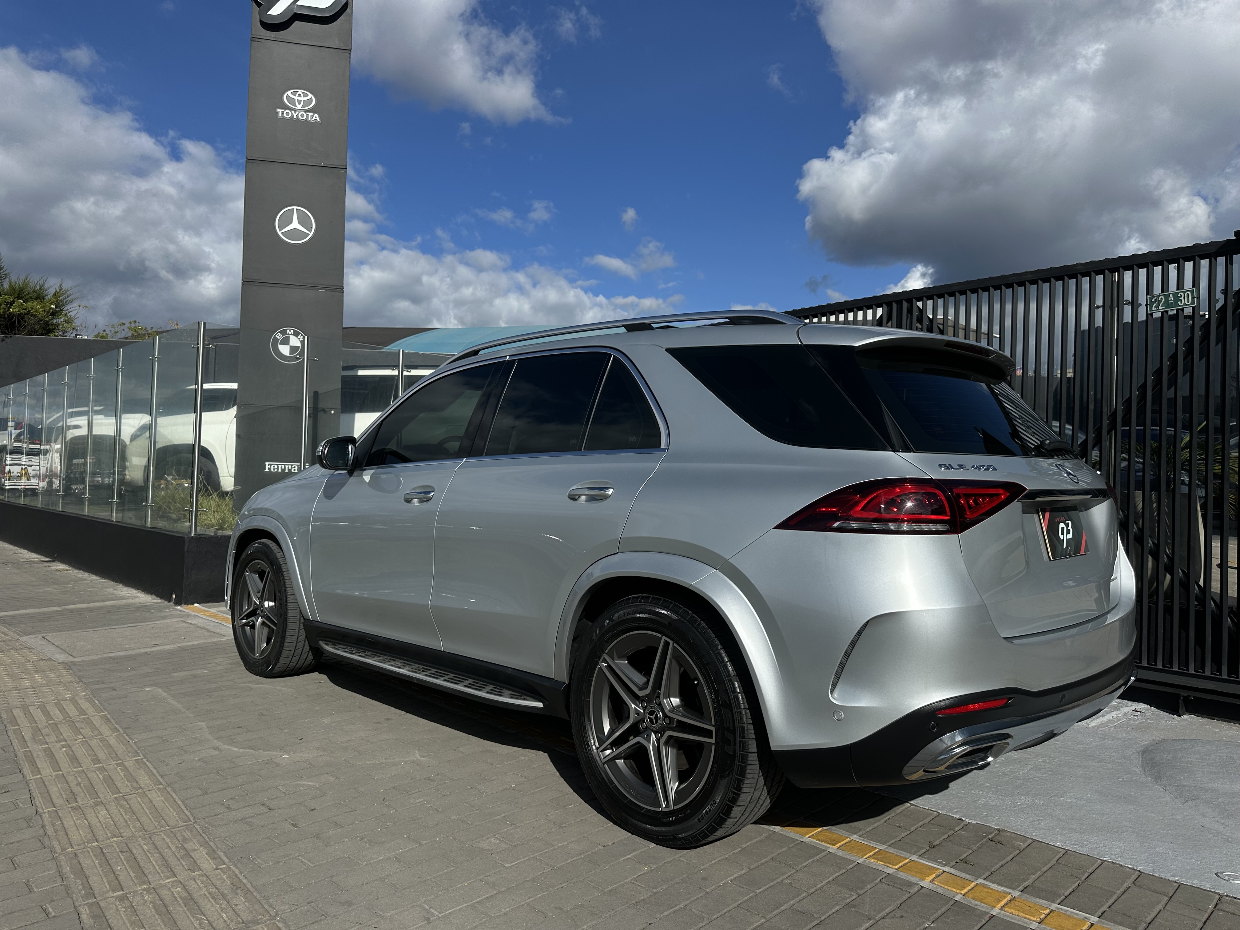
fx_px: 860
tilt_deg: +3.3
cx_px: 620
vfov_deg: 56.8
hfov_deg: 71.6
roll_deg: -0.8
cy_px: 465
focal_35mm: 24
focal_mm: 6.86
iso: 80
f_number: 1.78
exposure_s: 1/8929
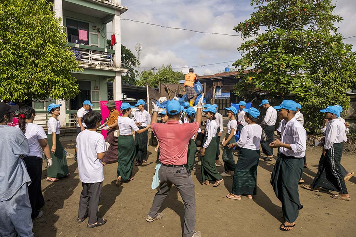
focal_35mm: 24
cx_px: 178
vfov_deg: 53.1
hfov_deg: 73.7
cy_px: 118
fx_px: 237
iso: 200
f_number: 8
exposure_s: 1/1000
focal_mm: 24
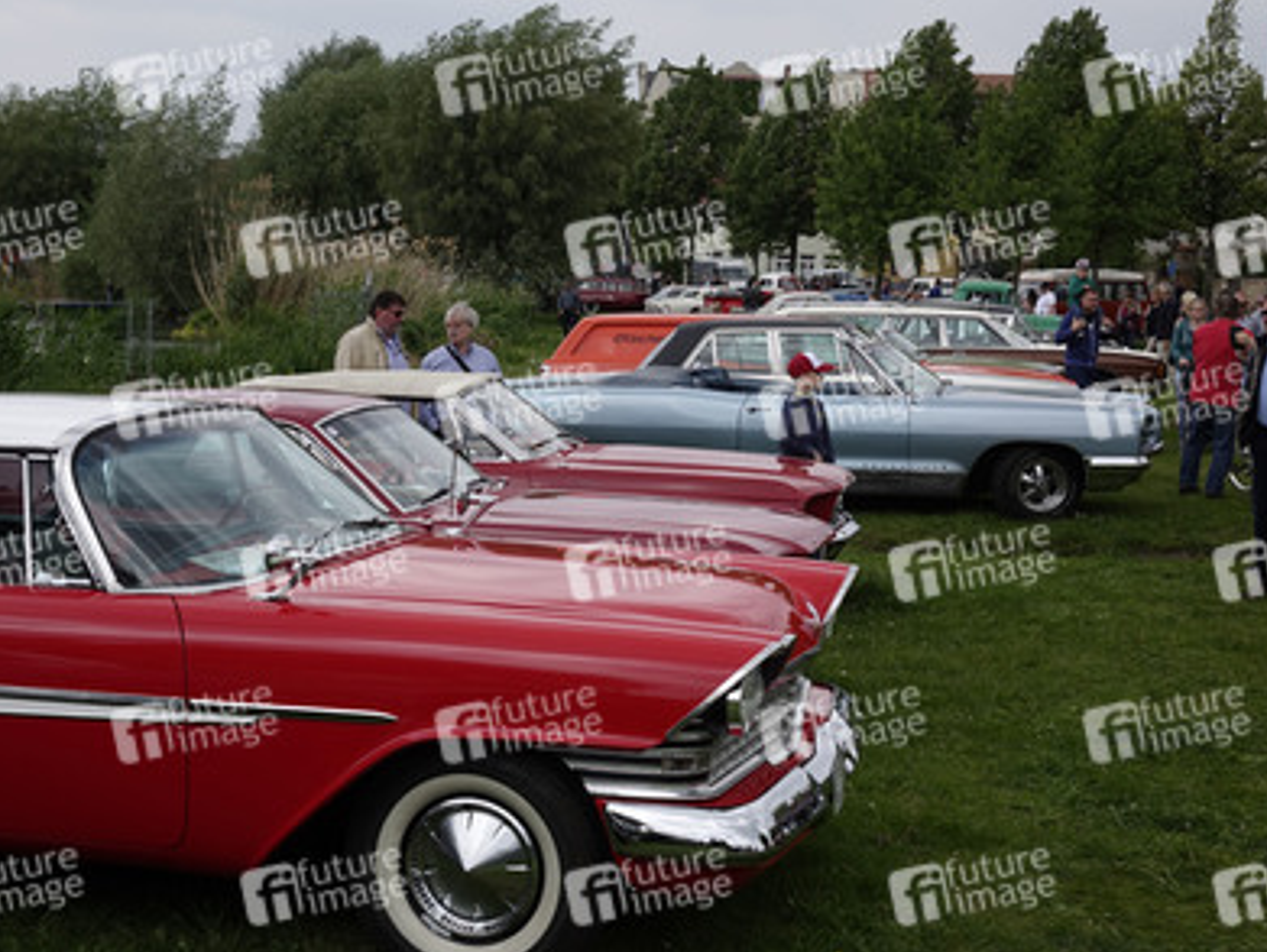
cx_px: 562
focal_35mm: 62
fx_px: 2271
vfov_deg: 23.7
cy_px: 482
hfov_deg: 31.1
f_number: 6.3
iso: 100
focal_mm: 20.6
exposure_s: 1/320
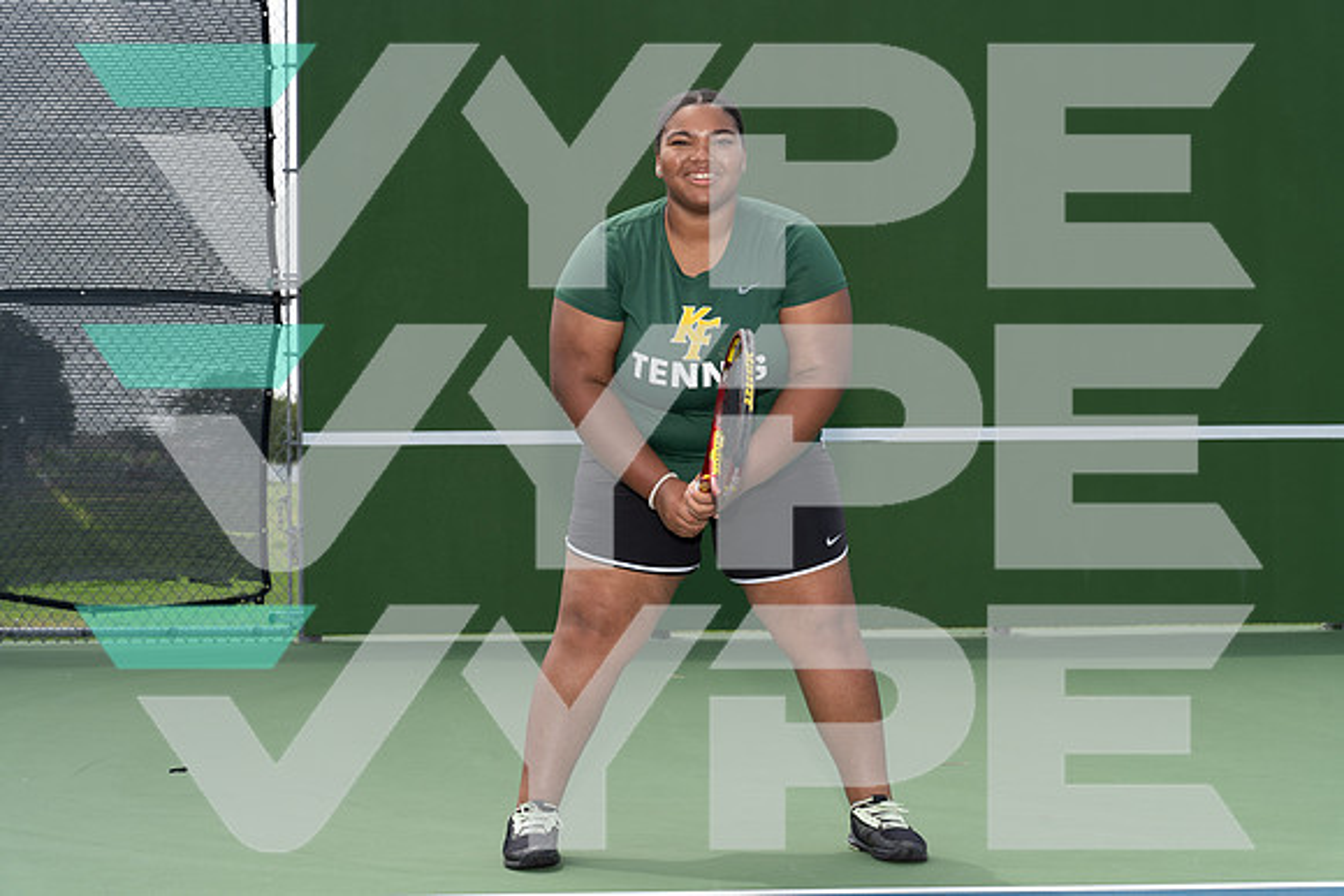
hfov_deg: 31.0
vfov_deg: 20.9
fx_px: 2427
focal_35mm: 65
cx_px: 672
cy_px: 448
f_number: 8
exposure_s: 1/250
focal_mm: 65
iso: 160
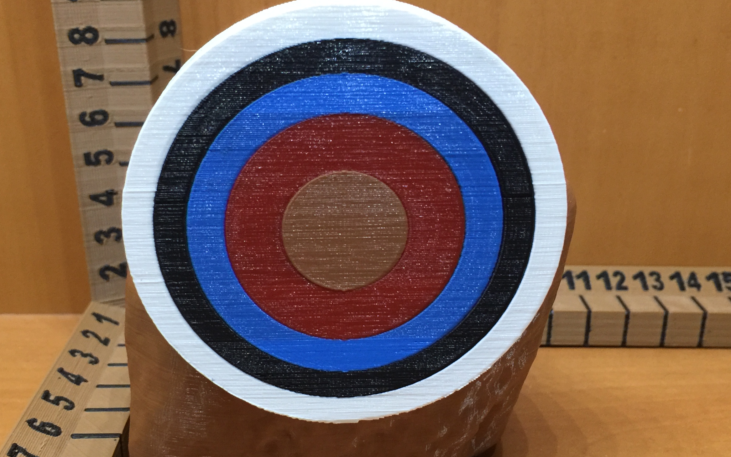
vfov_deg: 29.8
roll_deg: +0.0
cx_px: 325
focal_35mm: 43
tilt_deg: -22.5
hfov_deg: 46.1
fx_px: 857
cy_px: 262
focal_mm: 4.15
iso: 100
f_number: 2.2
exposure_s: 1/15
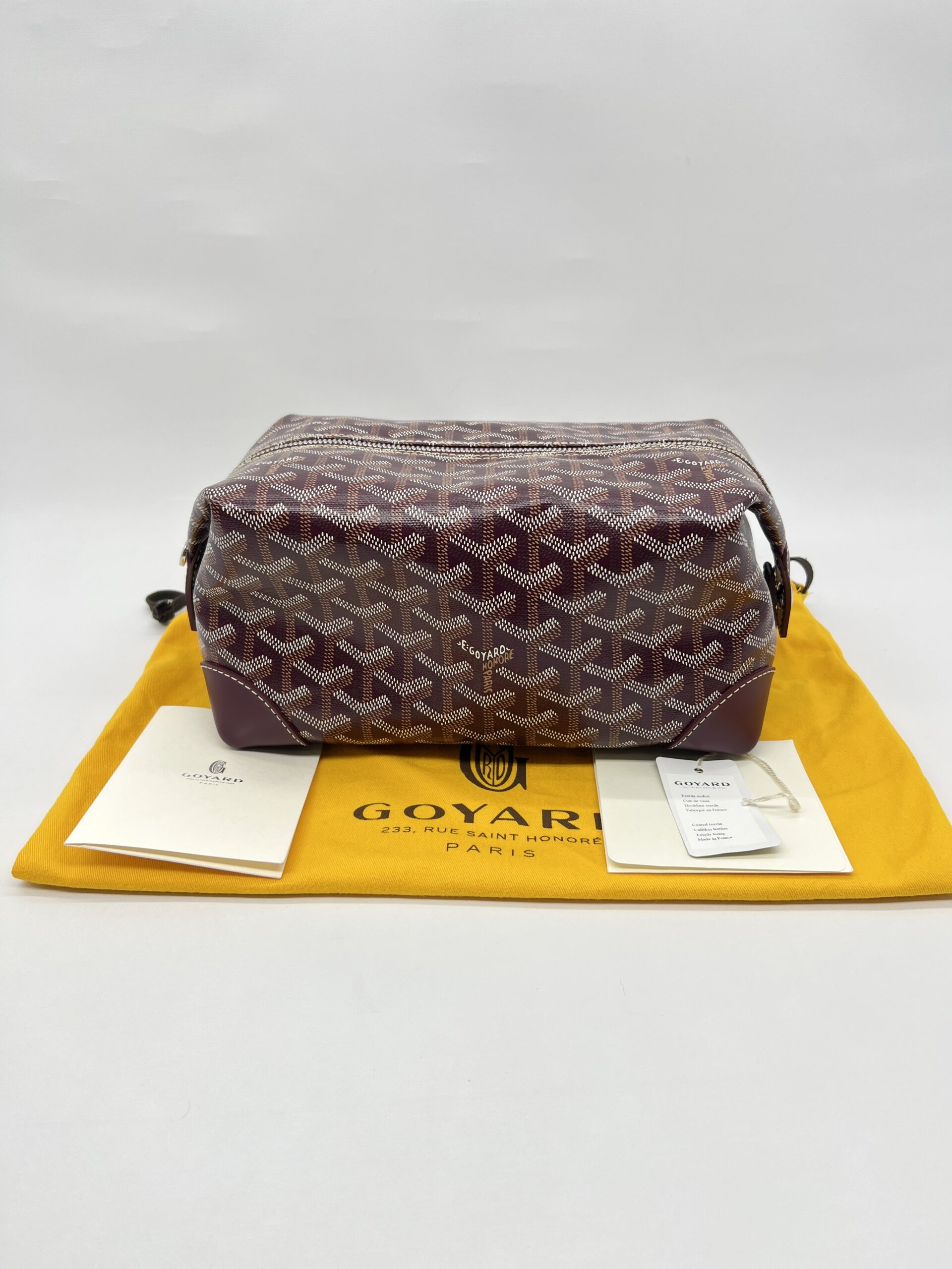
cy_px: 634
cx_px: 476
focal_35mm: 26
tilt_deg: -28.3
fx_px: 953
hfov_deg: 53.1
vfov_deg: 67.3
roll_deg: +0.2
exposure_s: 1/117
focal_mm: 5.7
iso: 32
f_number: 1.5
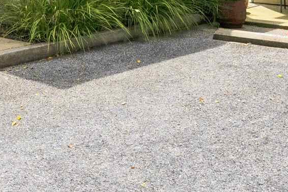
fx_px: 608
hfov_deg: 25.7
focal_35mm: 76
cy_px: -68
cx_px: 20
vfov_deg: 16.8
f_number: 11
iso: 400
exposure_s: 1/800
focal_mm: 14
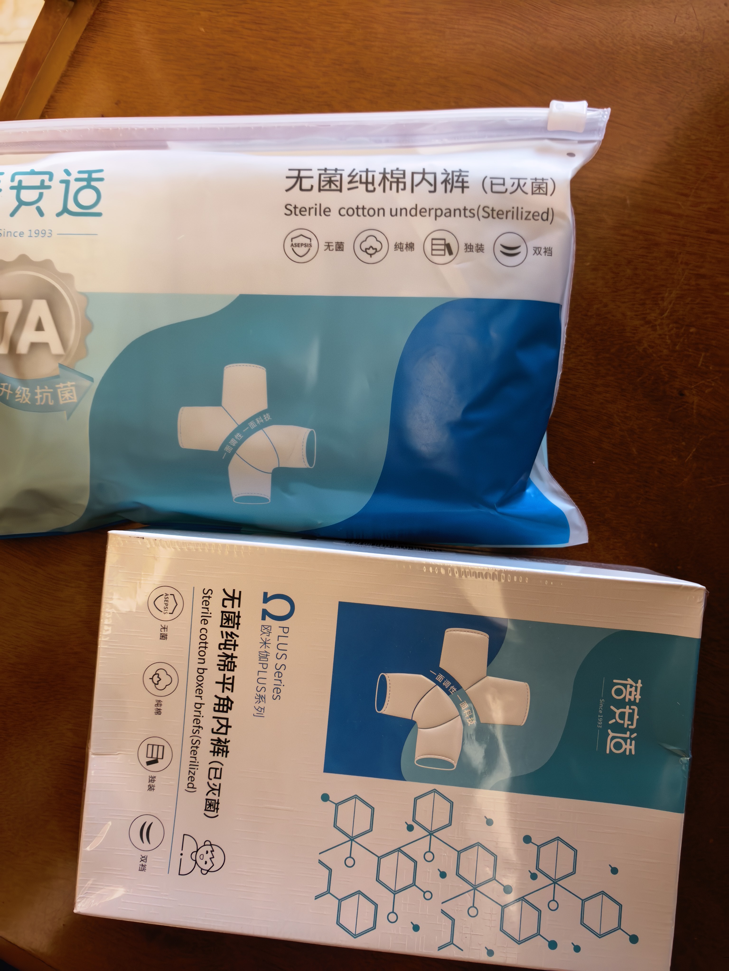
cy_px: 486
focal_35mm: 24
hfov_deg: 56.8
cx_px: 364
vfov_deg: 71.6
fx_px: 674
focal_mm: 5.75
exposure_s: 1/33.3
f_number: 2
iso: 400
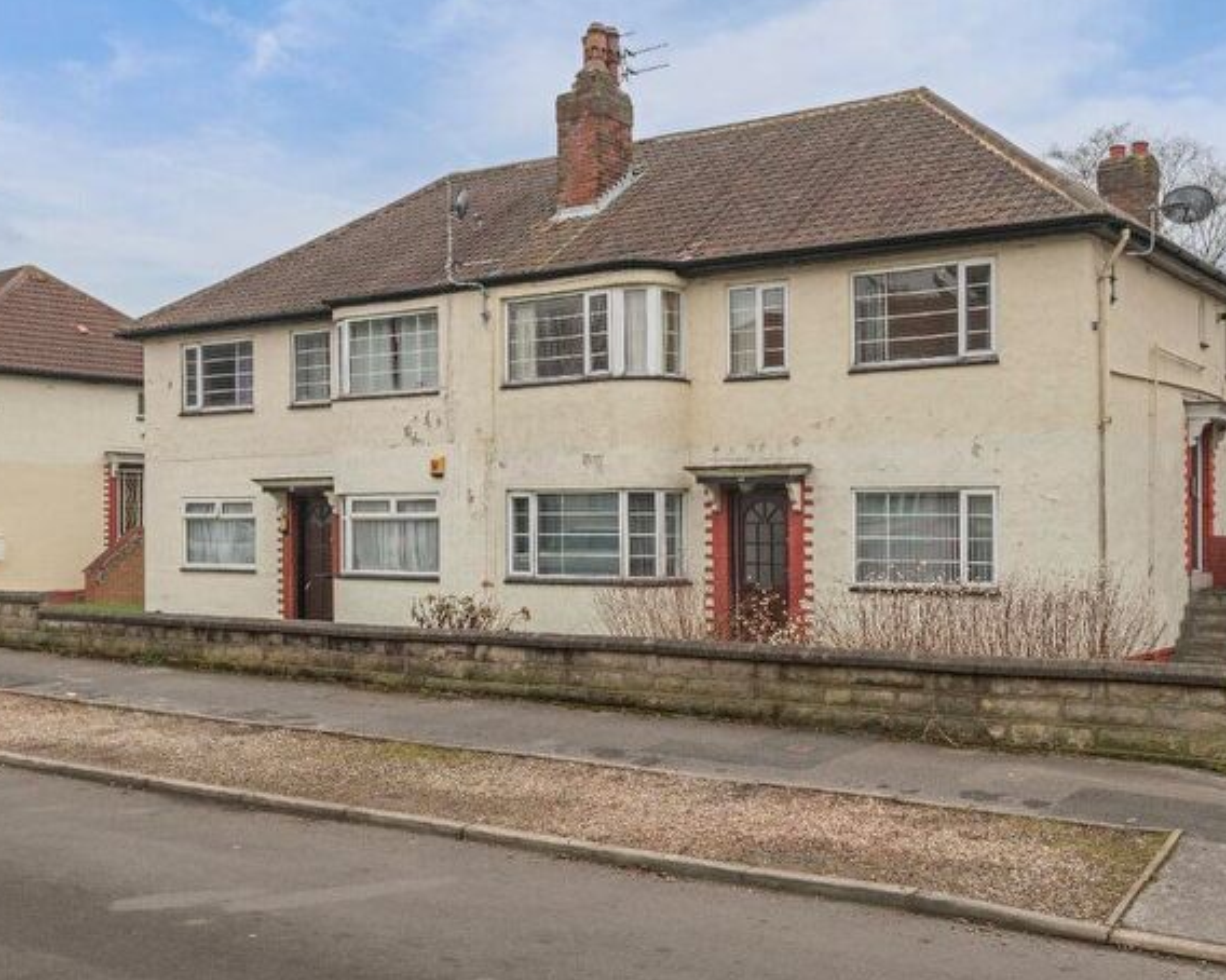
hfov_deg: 48.8
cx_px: 725
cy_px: 488
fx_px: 1342
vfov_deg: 40.1
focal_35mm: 37
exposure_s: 1/160
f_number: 8
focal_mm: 32
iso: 800
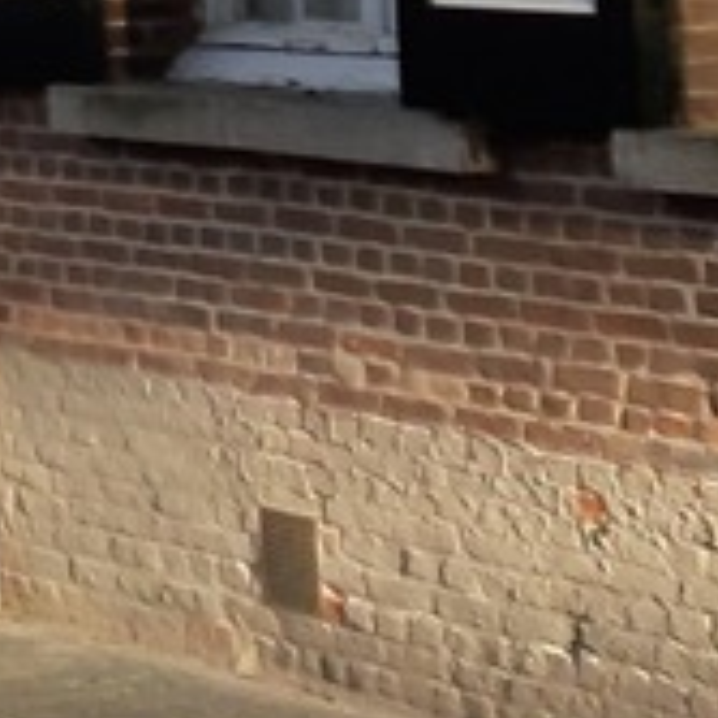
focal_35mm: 198
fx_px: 4646
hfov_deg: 7.4
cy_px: -546
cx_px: -1713
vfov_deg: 8.5
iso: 40
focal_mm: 3.93
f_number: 1.7
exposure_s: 1/472
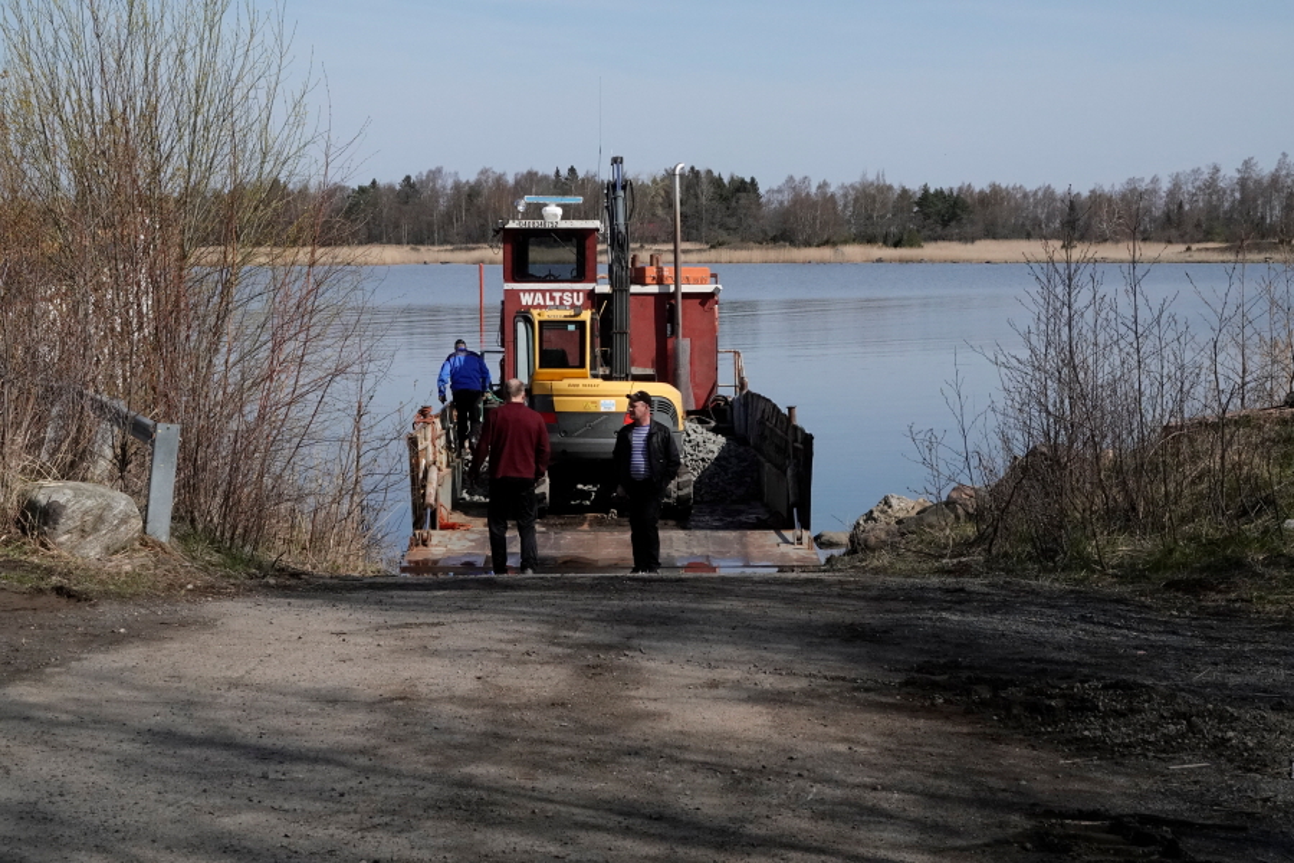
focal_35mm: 68
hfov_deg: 29.7
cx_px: 647
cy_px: 432
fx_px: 2444
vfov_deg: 20.0
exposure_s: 1/2500
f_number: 9
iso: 1250
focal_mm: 24.79
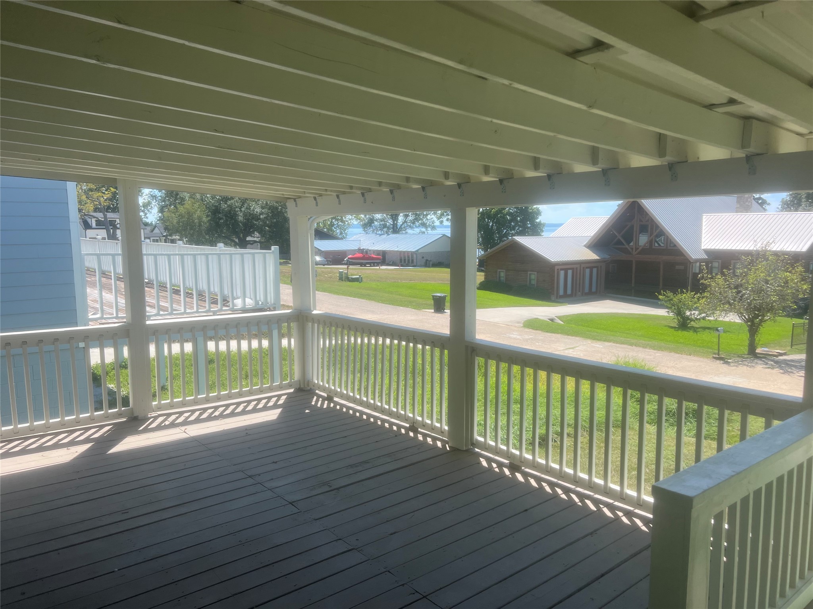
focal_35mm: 26
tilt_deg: -7.4
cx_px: 406
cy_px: 304
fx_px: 611
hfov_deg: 67.3
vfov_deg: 53.1
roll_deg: +0.8
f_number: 1.5
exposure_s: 1/2299
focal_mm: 5.7
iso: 50
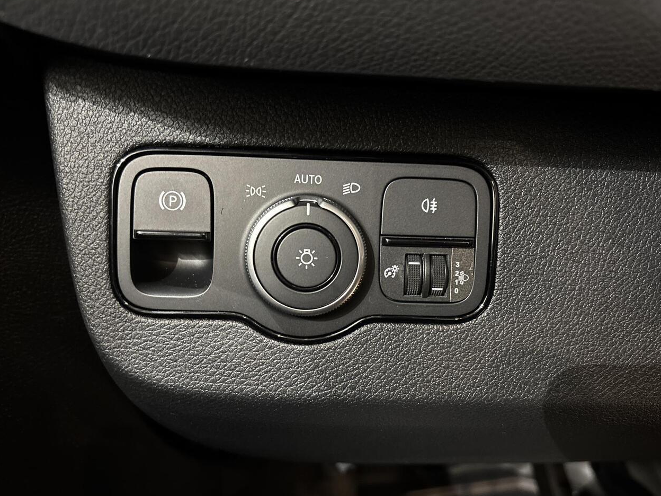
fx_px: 573
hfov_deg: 59.9
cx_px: 346
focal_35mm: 30
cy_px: 262
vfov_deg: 46.8
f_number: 1.6
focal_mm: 5.96
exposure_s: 1/30
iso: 1000
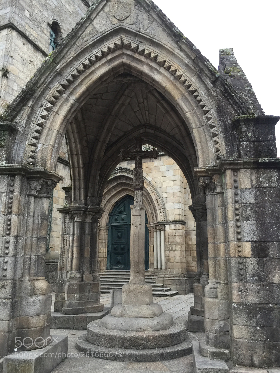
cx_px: 140
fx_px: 313
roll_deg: +0.1
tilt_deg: +13.4
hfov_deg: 48.2
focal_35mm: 29
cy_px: 186
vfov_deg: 61.7
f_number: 2.2
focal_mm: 4.15
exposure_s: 1/33
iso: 32
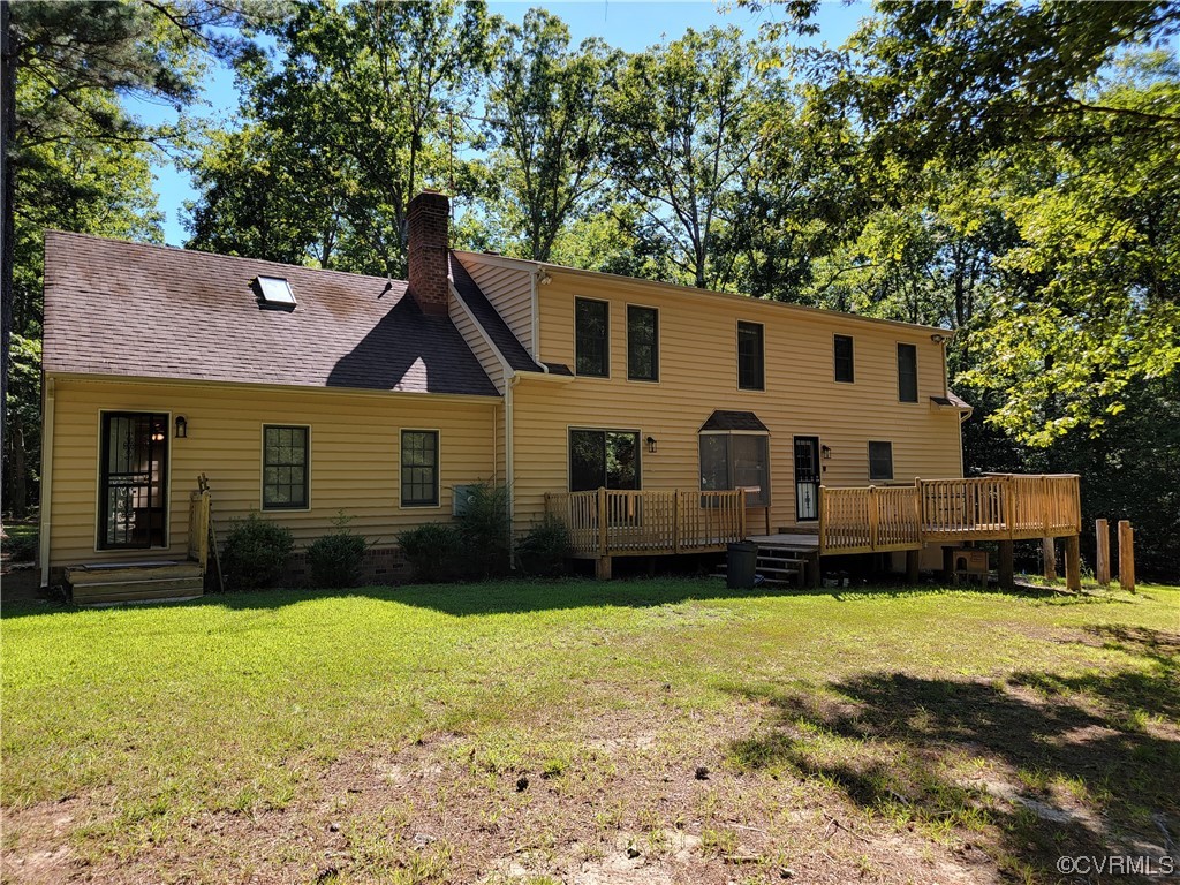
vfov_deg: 56.8
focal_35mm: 24
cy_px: 442
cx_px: 590
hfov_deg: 71.6
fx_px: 818
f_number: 1.8
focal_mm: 6.7
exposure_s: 1/253
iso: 16
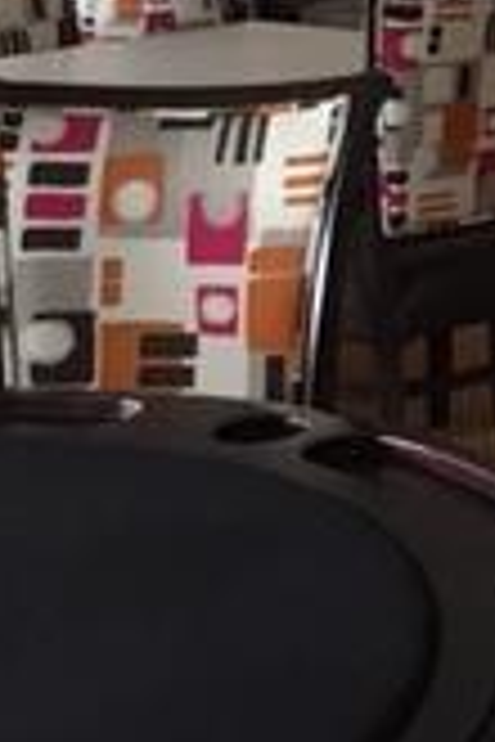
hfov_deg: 11.2
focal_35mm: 117
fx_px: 2413
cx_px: 783
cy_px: -184
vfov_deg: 16.6
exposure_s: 1/10
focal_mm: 4.15
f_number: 2.2
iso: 80
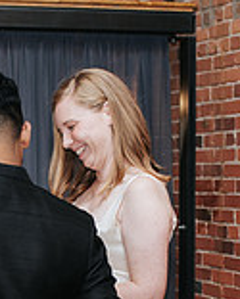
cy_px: 337
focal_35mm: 143
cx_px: -43
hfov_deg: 10.6
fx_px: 1268
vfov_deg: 13.2
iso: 800
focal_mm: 35
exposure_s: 1/200
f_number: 3.2
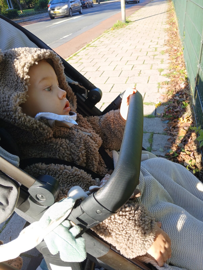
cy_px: 135
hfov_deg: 53.1
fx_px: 203
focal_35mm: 26
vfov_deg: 67.3
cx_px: 102
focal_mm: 3.98
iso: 25
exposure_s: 1/100
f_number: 1.8
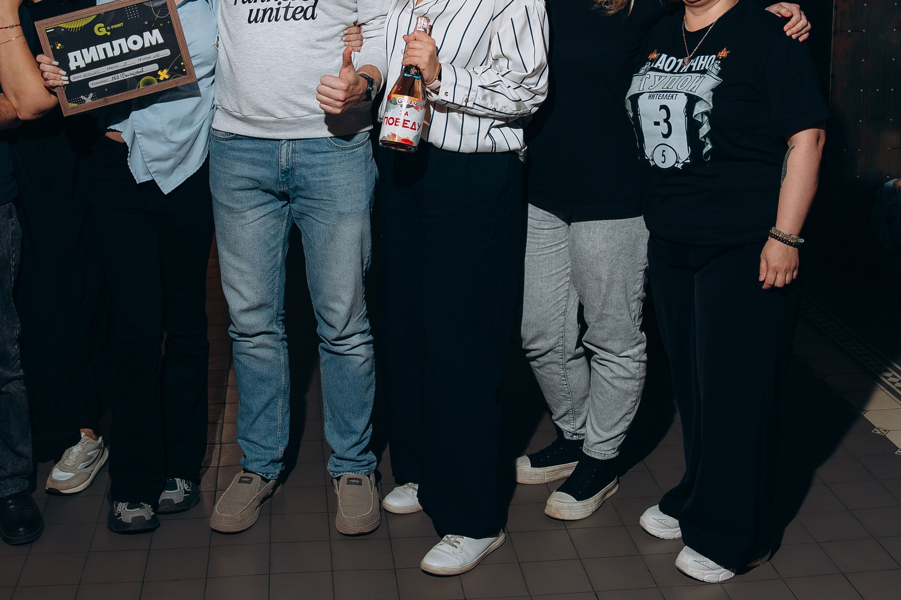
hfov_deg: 40.3
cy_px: 81
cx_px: 382
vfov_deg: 26.7
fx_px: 1226
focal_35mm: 49
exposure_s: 1/160
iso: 500
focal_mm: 28
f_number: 4
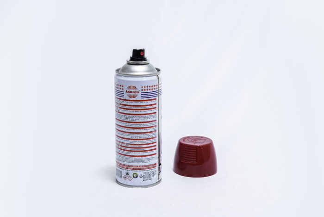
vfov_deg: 19.5
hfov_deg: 28.8
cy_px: 108
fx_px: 631
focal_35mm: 70
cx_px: 162
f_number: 9
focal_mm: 70
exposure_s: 1/200
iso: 3200
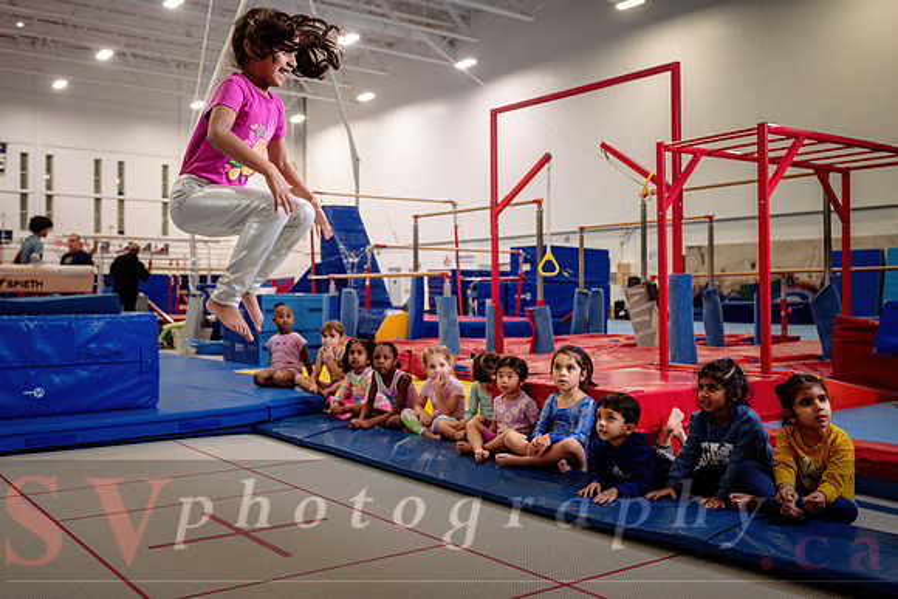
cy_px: 300
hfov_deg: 54.0
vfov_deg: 37.7
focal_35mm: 35
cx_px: 372
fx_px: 876
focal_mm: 30
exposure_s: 1/250
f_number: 3.5
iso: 1600
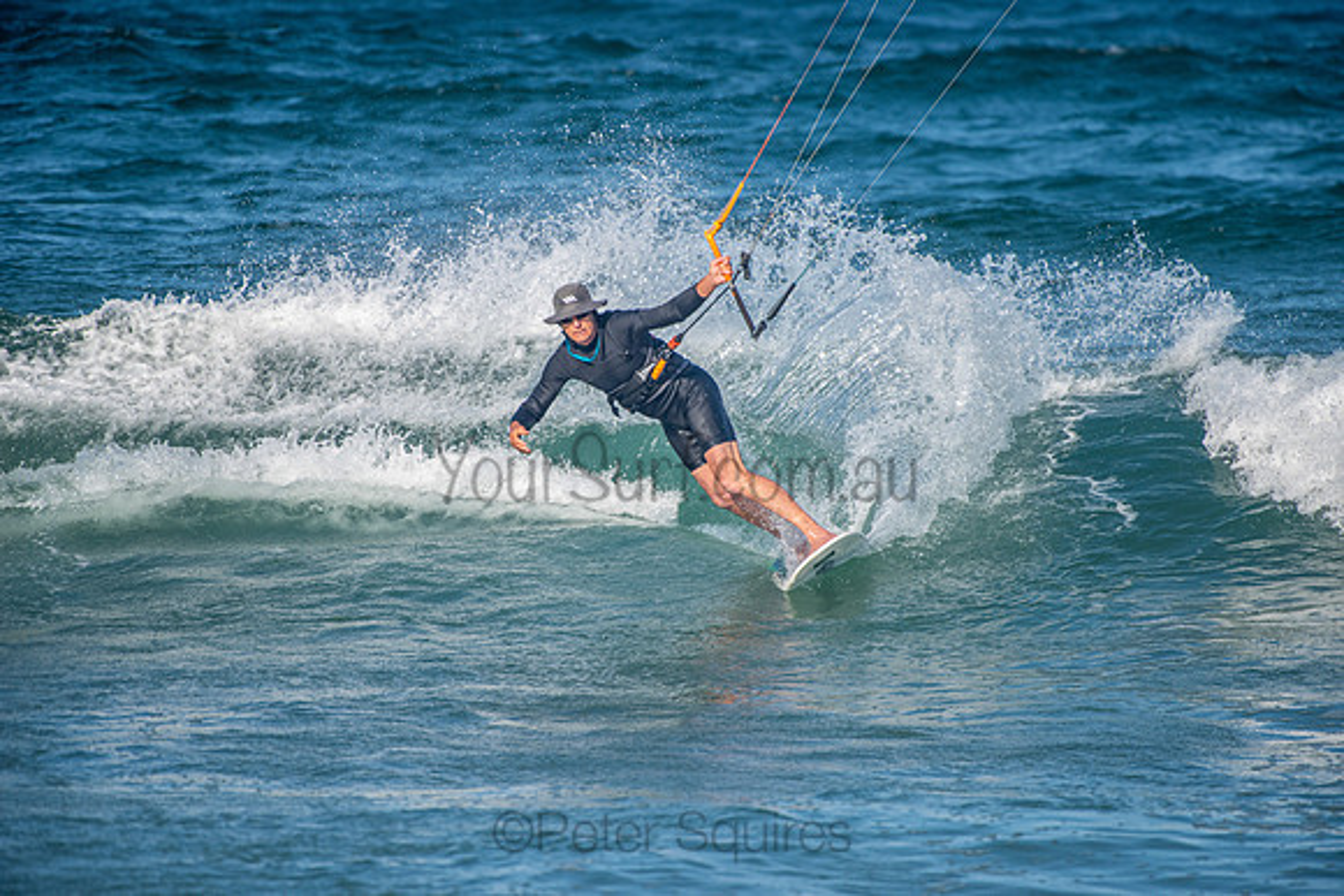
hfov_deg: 4.1
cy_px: 448
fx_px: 18670
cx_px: 672
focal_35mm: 500
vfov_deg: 2.8
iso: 250
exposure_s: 1/1600
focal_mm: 500
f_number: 5.6
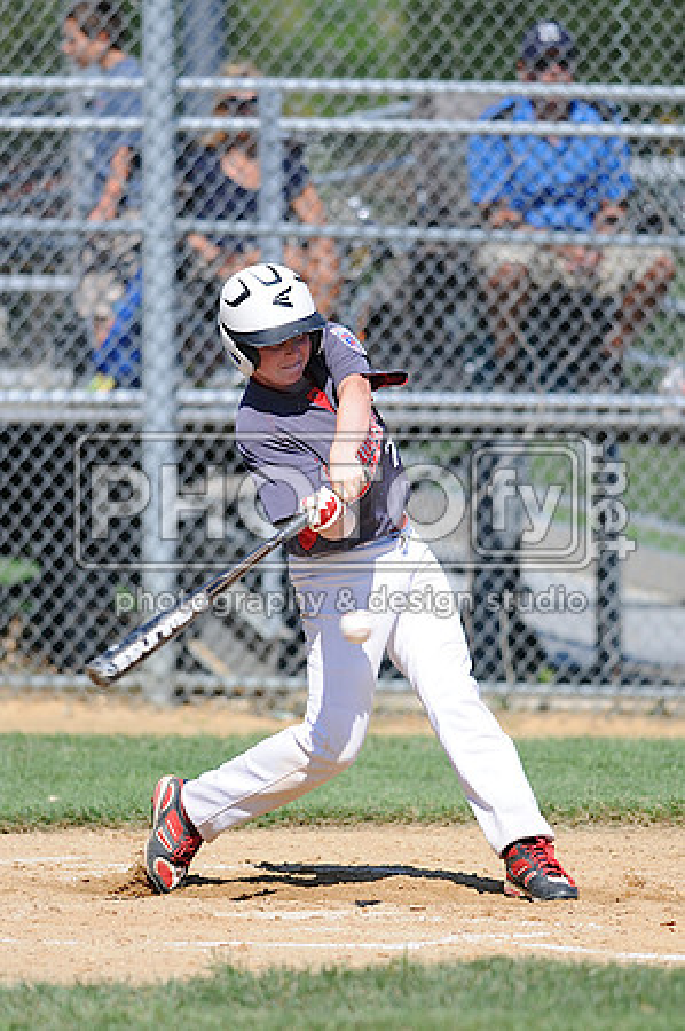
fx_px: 12872
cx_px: 342
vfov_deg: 4.6
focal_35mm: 450
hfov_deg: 3.0
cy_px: 516
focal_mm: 300
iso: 200
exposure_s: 1/1600
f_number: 4
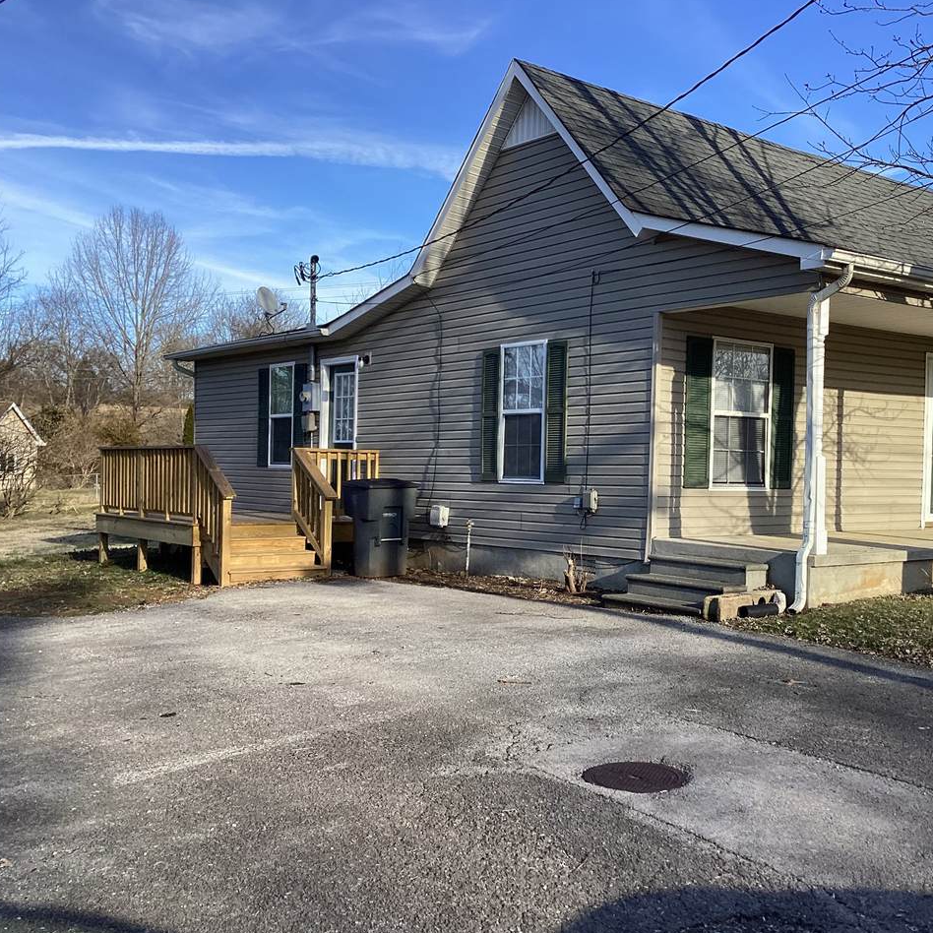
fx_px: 1128
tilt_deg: -1.5
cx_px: 587
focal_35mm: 37
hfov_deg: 44.5
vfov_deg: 44.9
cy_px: 466
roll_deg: +0.3
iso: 25
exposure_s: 1/727
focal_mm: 3.3
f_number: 2.4
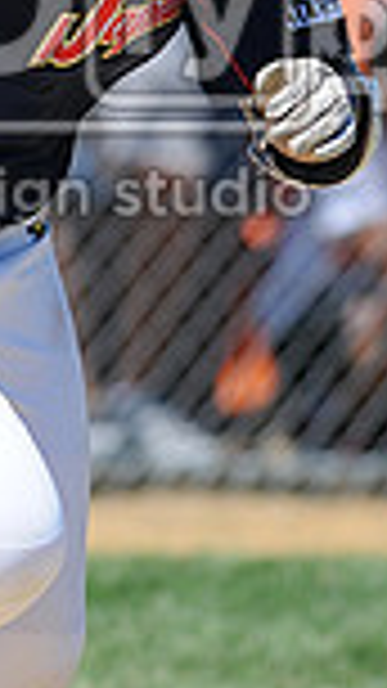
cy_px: 27
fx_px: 25335
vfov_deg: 1.6
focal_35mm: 1388
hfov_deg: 0.9
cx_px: -169
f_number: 4
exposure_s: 1/1600
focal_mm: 300
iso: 200
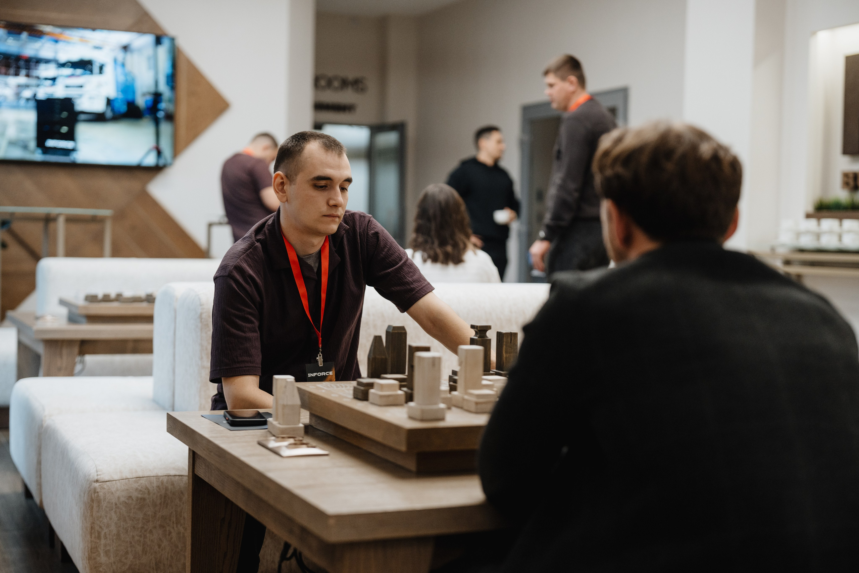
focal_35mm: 51
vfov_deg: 26.2
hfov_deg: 38.5
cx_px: 430
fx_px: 1229
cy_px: 286
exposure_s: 1/400
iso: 800
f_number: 1.8
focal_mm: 50
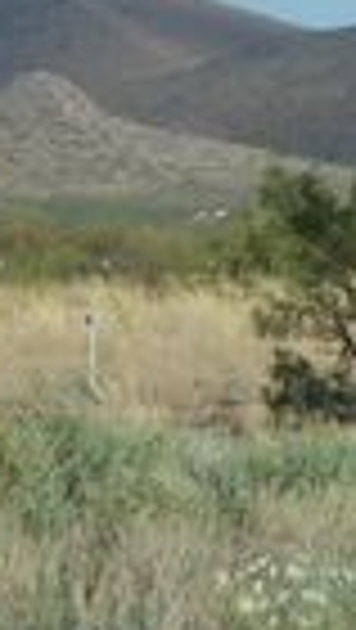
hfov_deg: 2.8
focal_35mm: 436
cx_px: 996
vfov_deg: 4.9
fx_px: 7299
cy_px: 97
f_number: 6
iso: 80
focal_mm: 20.1
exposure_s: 1/320
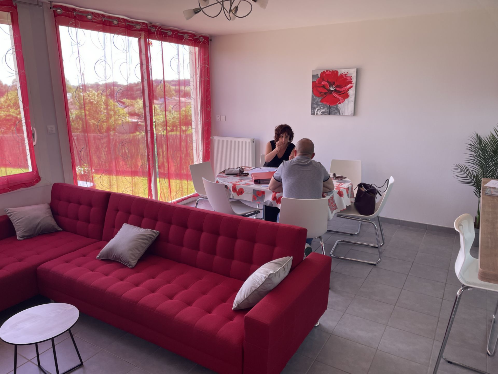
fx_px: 374
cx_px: 249
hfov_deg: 67.3
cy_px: 187
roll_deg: -0.2
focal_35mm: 26
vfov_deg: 53.1
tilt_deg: -13.8
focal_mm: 4.2
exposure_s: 1/121
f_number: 1.6
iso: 40
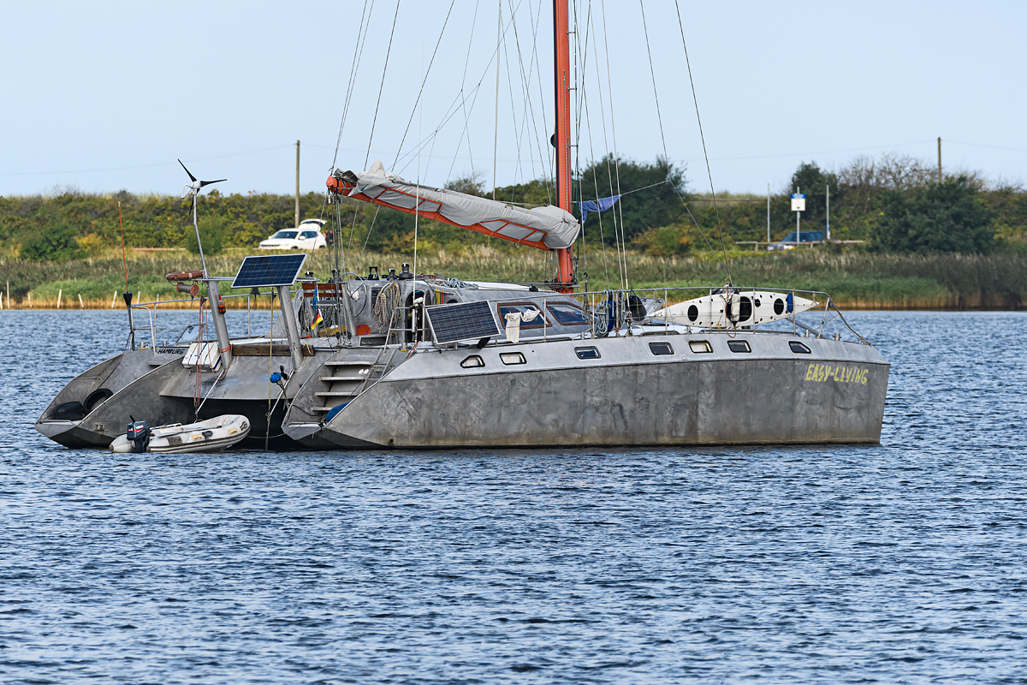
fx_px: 17971
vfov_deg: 2.2
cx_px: 514
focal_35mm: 630
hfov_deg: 3.3
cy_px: 342
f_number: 7.1
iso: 400
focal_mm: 420
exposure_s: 1/1250
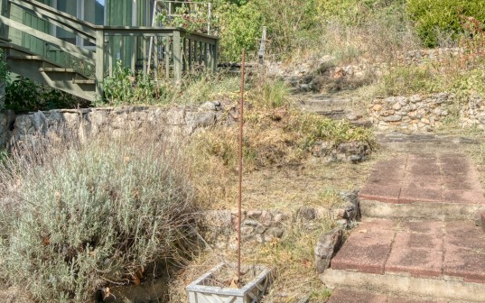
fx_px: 436
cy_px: 91
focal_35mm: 33
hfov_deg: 57.4
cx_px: 305
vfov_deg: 37.7
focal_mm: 17
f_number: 4.5
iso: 100
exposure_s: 1/80
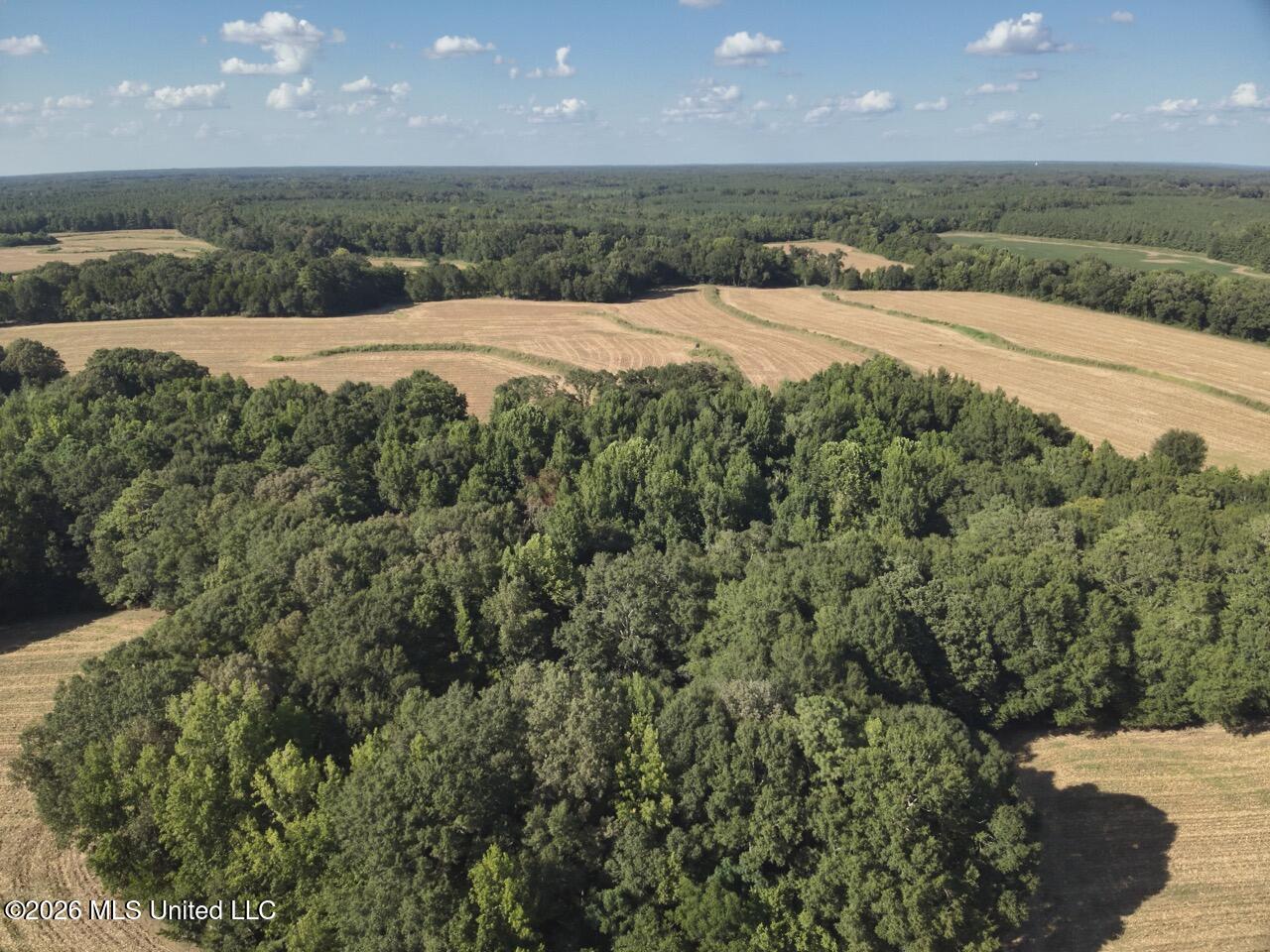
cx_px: 635
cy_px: 476
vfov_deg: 56.8
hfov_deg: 71.6
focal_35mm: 24
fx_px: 881
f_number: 2.8
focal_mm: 4.4
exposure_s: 1/800
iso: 100
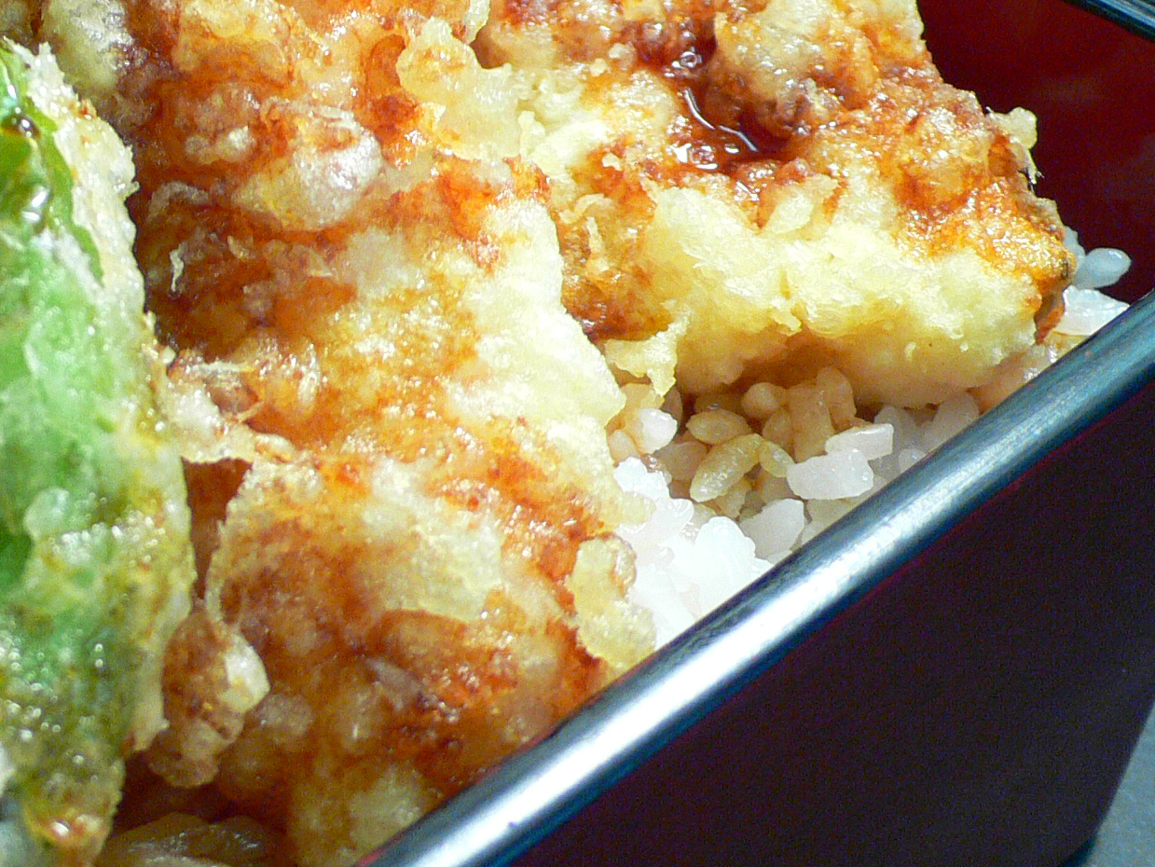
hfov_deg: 23.4
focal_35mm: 79
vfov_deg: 18.7
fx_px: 2637
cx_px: -69
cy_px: 375
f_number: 2.8
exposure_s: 1/30
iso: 125
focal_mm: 6.3
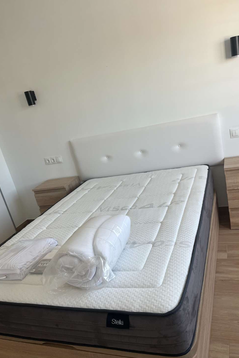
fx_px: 279
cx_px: 130
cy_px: 185
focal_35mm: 28
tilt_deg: -17.3
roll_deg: +11.6
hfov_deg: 46.4
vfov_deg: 65.5
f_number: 1.6
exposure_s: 1/100
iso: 100
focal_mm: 5.1
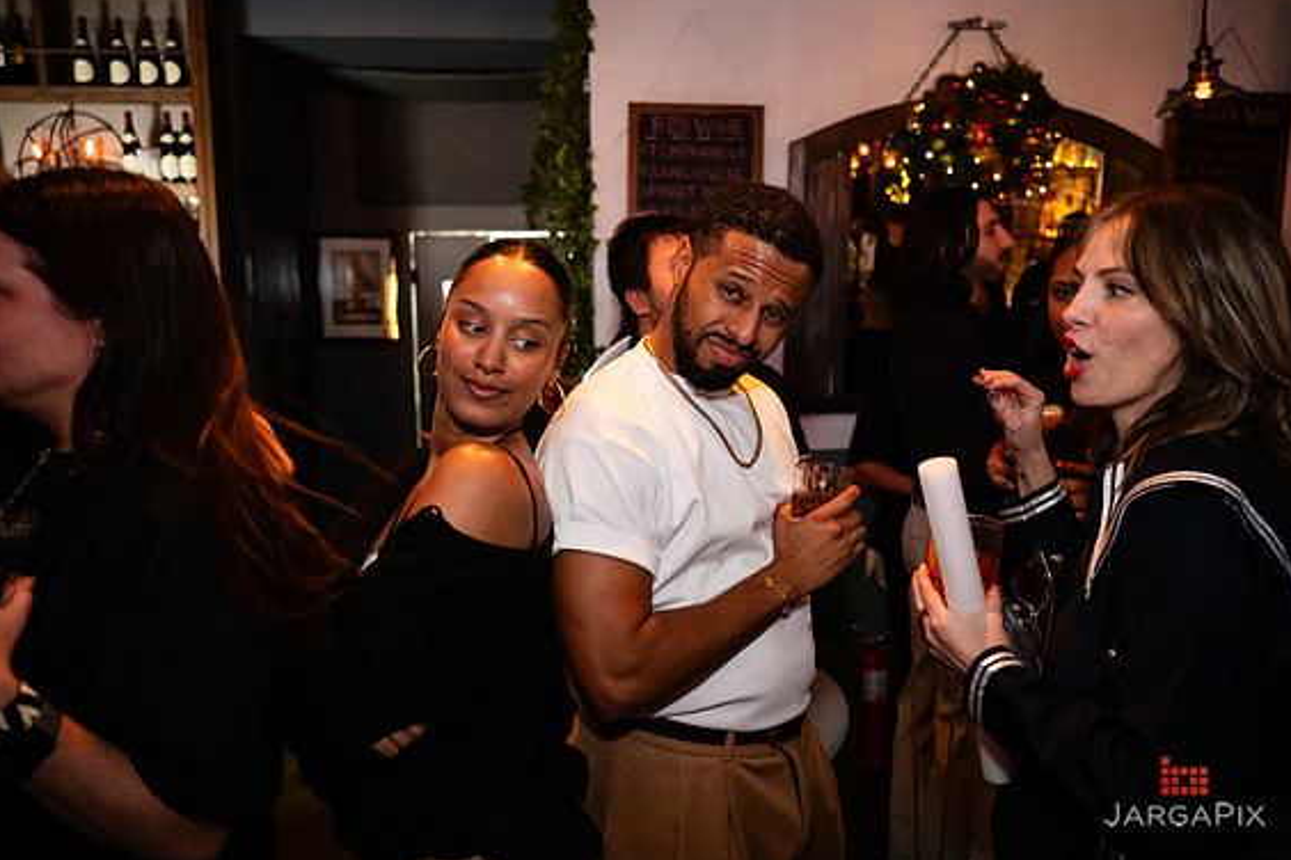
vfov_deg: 45.0
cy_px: 433
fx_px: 1040
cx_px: 659
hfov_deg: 63.7
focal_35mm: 29
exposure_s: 1/100
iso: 3200
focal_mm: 28
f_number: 2.8
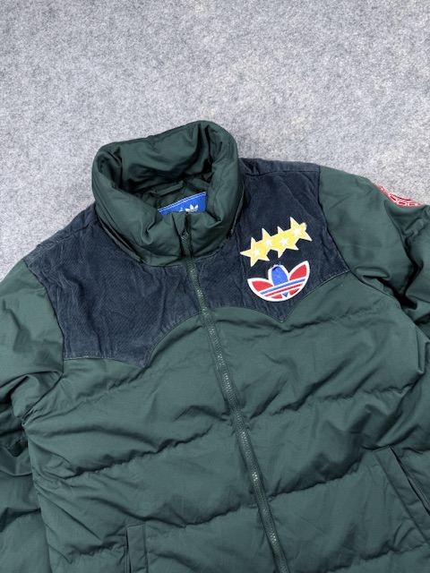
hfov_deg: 56.8
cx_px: 215
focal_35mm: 24
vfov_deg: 71.6
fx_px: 398
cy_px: 286
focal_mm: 6.76
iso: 64
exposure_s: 1/100
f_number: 1.78
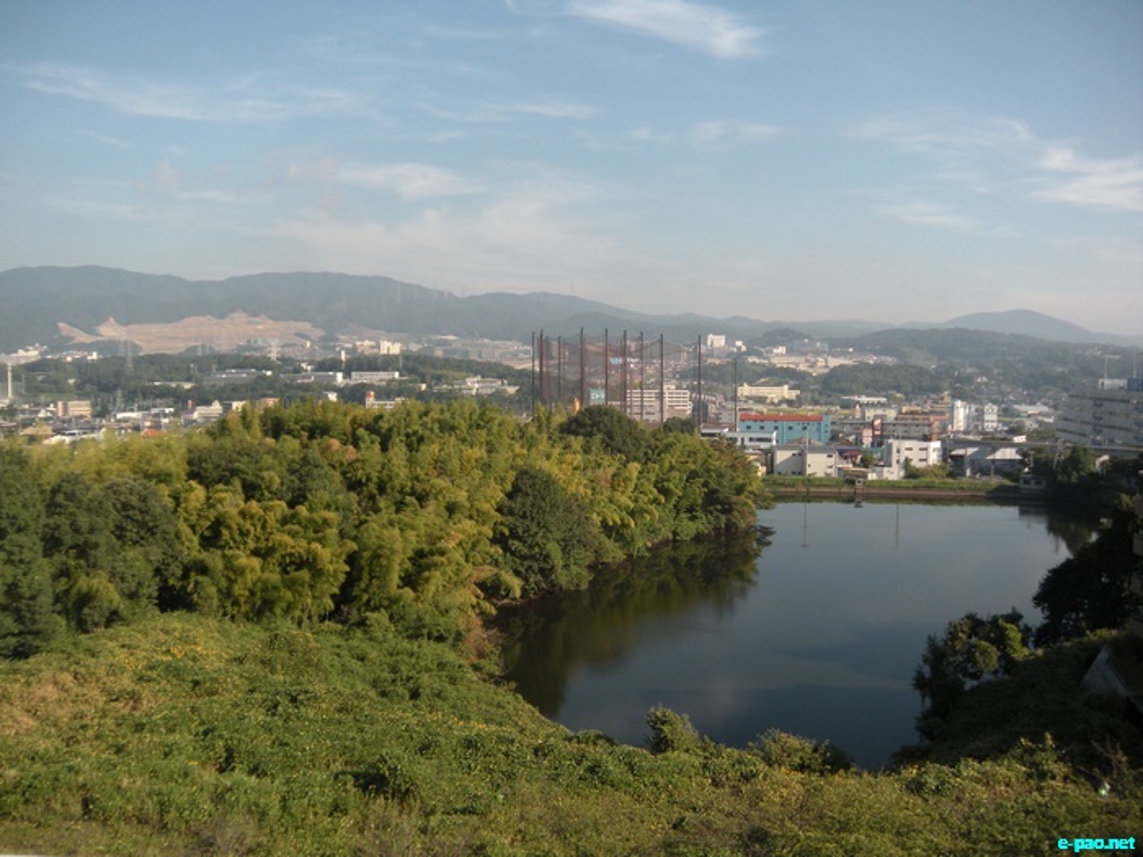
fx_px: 1156
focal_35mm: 35
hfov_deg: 52.6
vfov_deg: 40.7
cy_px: 428
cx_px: 572
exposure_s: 1/724
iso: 89
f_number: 3.8
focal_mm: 5.9
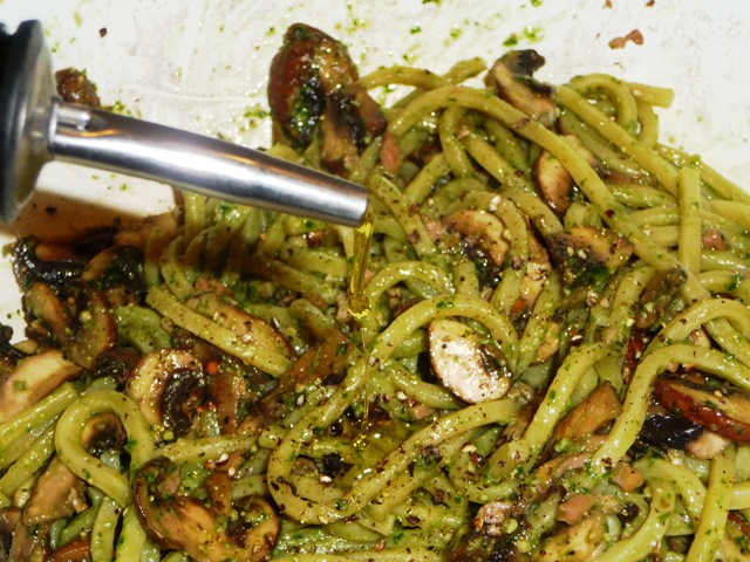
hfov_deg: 29.0
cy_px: 281
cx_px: 375
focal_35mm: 67
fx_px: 1452
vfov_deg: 21.9
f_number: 4.5
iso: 100
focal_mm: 11.3
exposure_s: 1/30
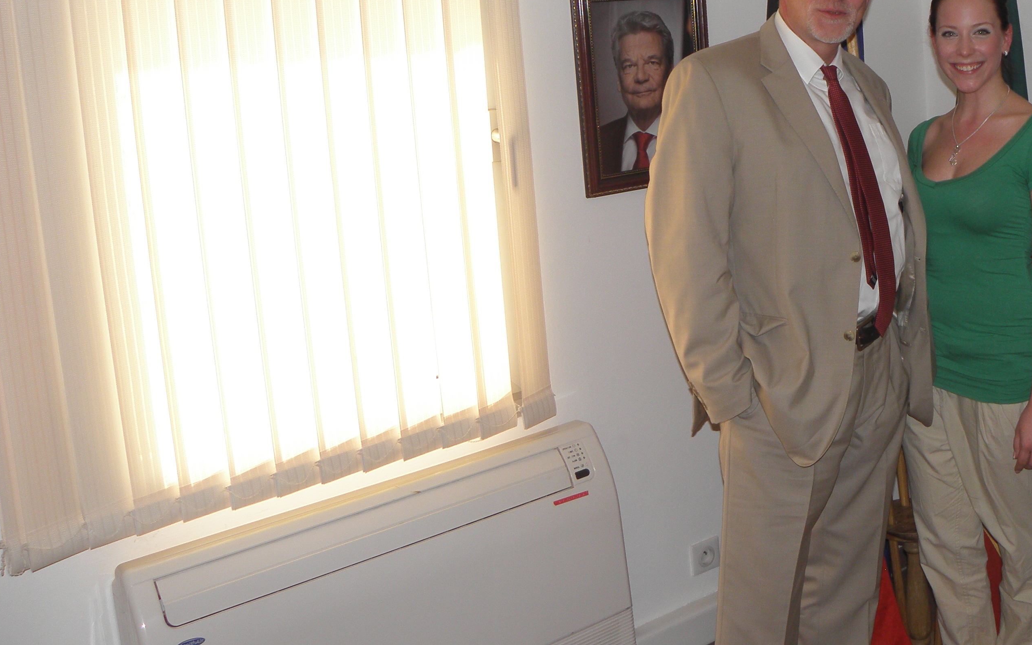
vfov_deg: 29.3
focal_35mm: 43
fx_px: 1210
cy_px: 145
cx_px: 800
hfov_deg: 44.3
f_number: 2.8
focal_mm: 4.6
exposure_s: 1/50
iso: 64
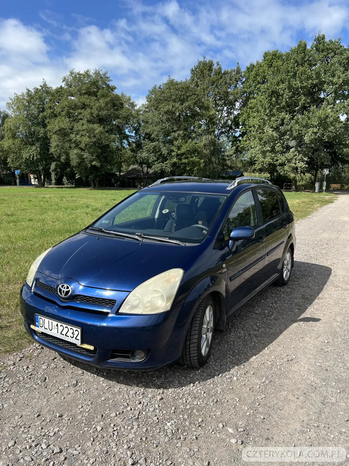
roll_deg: -1.0
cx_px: 174
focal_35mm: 26
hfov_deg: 53.1
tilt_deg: -8.9
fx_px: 350
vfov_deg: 67.3
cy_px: 233
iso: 50
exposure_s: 1/2994
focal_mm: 5.7
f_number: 1.5
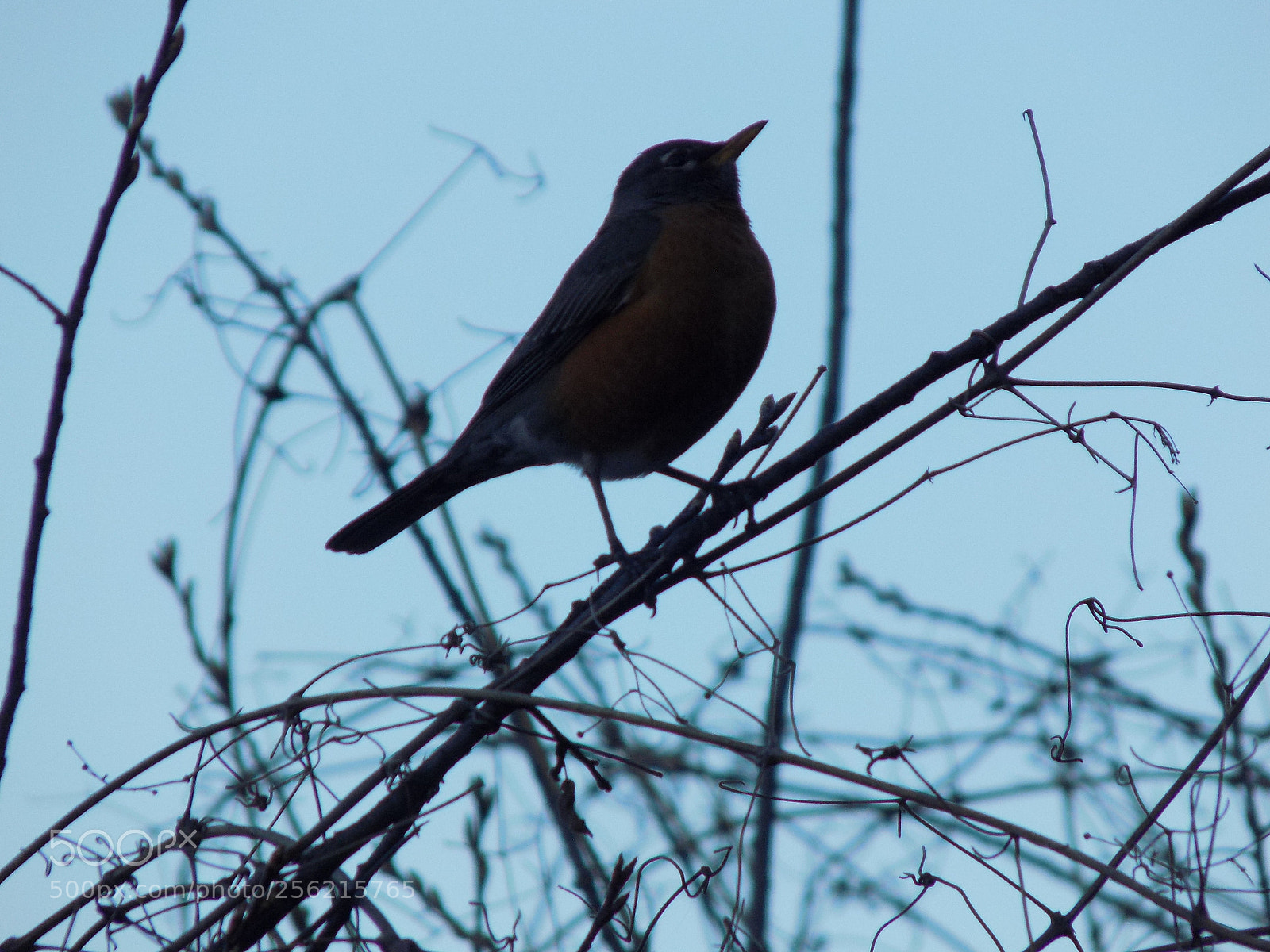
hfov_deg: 3.1
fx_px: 23114
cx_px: 635
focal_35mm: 630
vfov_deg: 2.4
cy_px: 476
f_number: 5.9
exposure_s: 1/125
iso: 125
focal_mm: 112
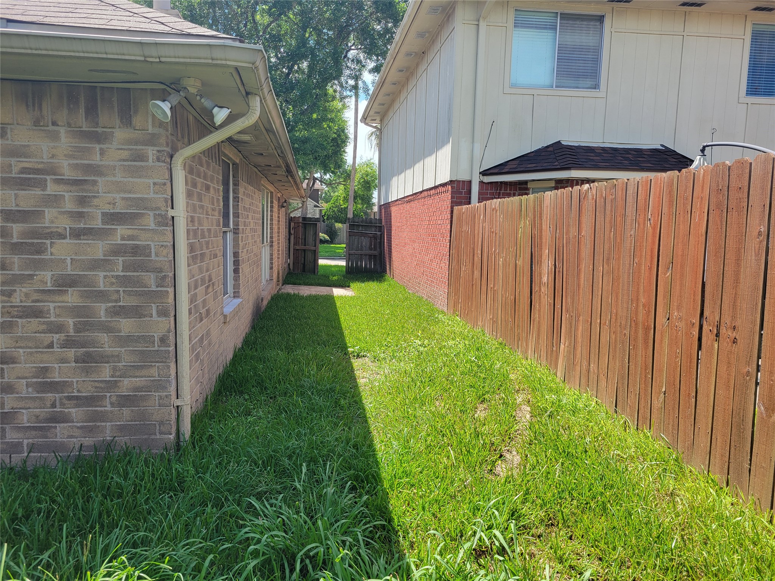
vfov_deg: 53.1
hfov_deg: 67.3
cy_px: 290
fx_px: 582
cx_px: 388
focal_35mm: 26
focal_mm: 5.4
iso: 40
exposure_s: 1/722
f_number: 1.8
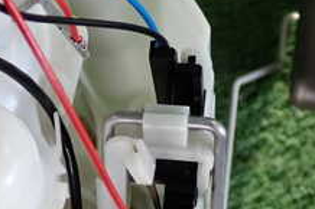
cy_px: 166
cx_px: 46
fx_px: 953
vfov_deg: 12.5
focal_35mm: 109
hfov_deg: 18.5
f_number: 2.7
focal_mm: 6.83
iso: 320
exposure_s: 1/125
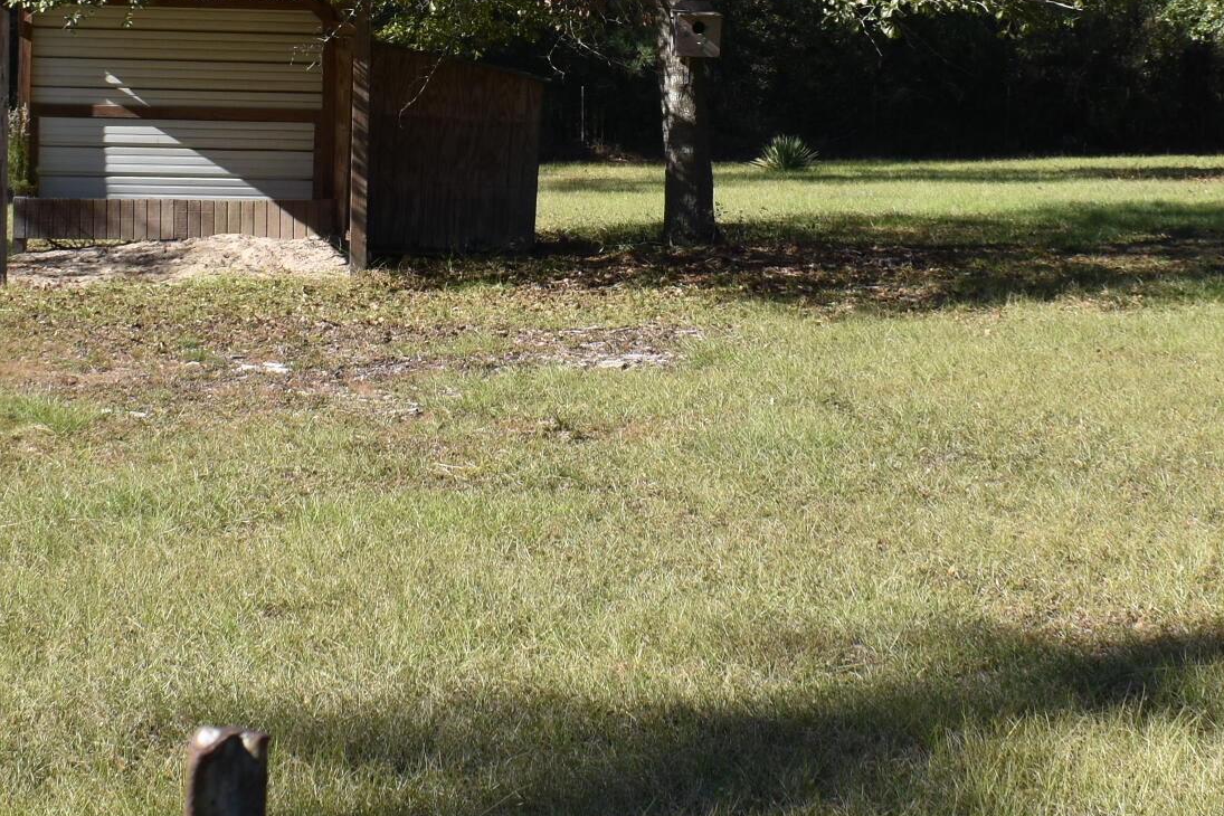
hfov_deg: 27.3
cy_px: 136
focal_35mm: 74
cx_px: 585
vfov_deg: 18.2
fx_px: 2516
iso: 200
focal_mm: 18
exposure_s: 1/320
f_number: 9
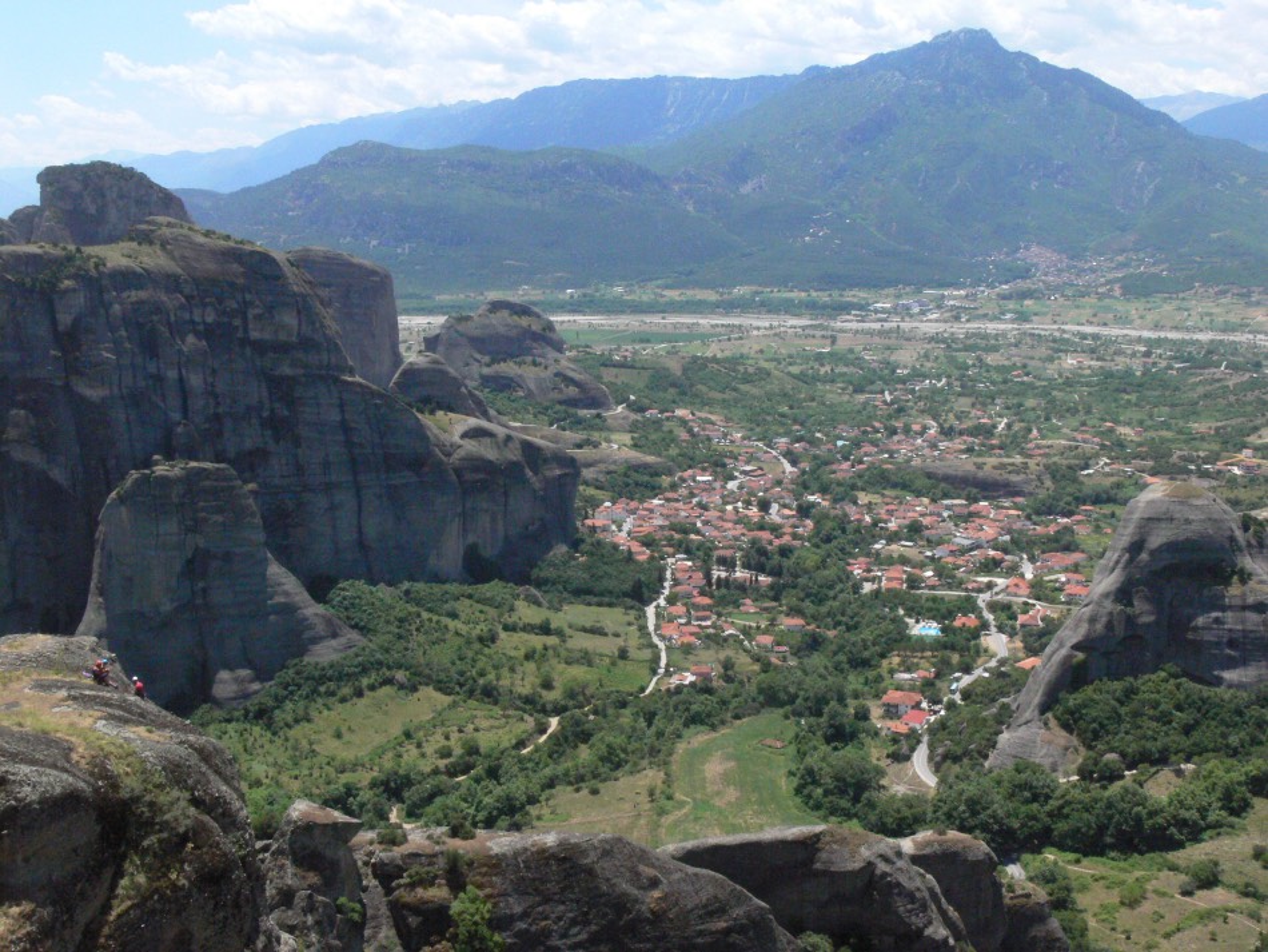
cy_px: 476
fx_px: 1282
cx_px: 634
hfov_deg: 52.6
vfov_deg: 40.7
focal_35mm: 35
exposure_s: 1/800
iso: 400
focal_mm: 7.4
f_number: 8
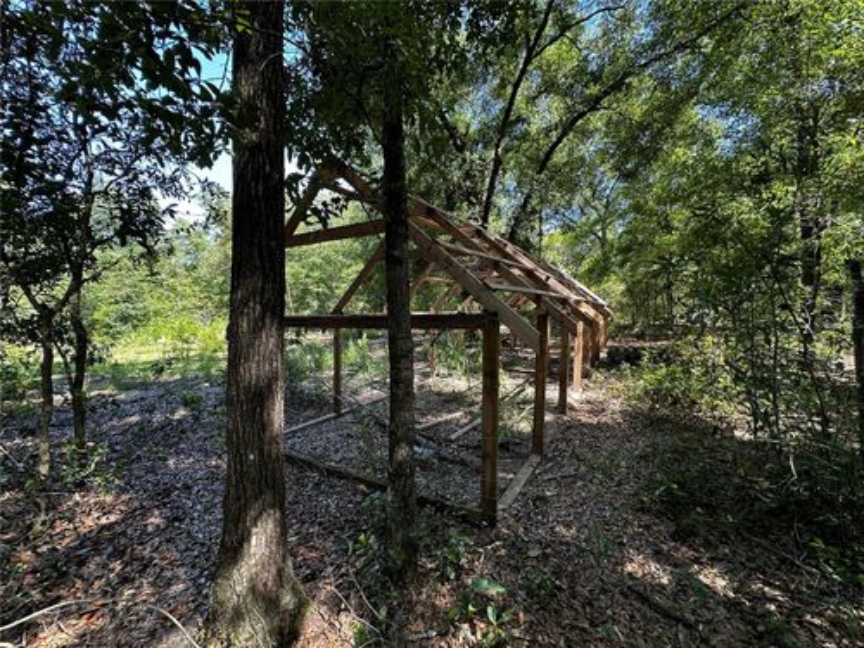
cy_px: 324
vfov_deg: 85.7
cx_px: 432
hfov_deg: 102.1
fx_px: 349
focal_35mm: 14
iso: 50
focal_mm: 2.22
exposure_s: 1/99
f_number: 2.2
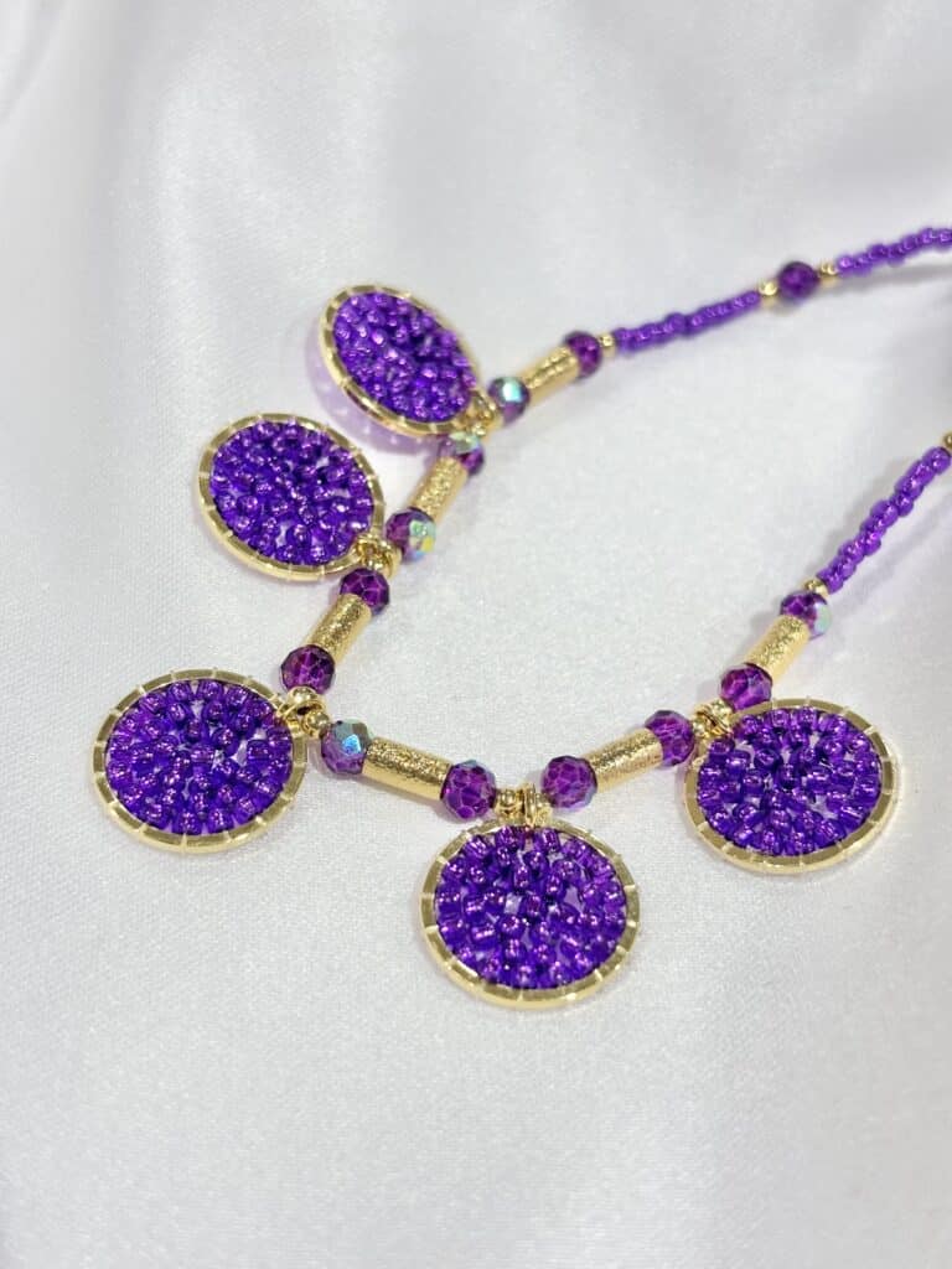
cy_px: 634
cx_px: 476
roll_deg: +5.4
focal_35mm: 52
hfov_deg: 28.0
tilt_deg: -35.7
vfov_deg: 36.8
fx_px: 1907
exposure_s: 1/244
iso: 32
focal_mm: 5.96
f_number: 1.6
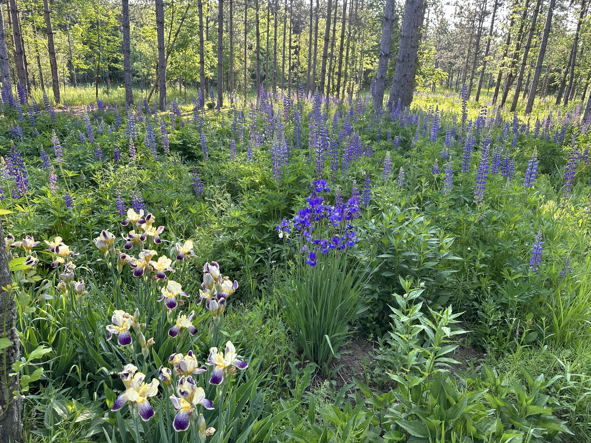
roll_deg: -2.1
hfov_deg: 71.6
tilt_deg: -19.3
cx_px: 296
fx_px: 410
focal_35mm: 24
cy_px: 222
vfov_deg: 56.8
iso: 80
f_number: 1.78
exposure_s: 1/266
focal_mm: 6.86
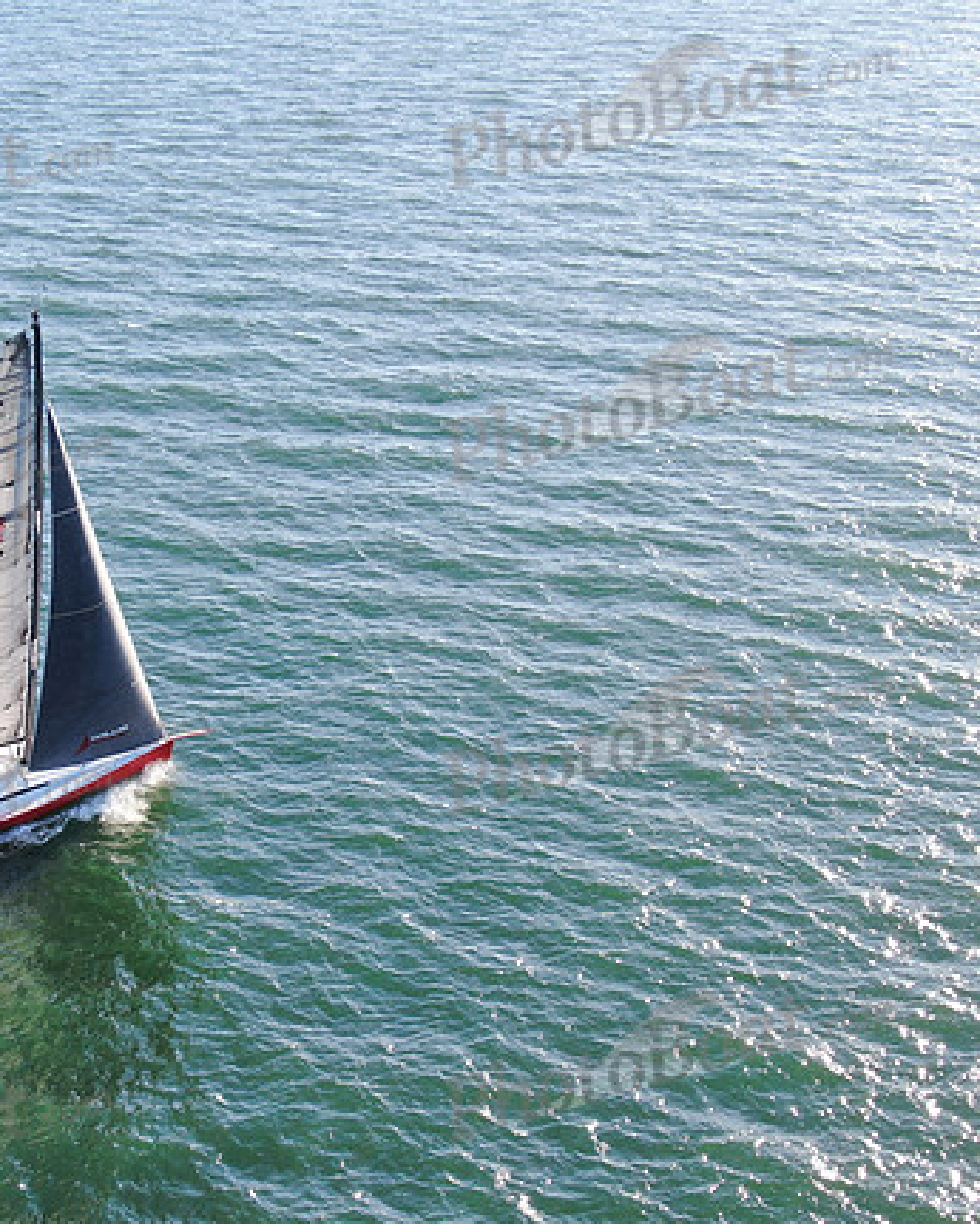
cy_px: 612
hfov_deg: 24.0
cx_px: 281
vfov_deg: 30.0
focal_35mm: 63
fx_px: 2283
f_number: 3.8
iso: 100
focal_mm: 8.6
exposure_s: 1/240
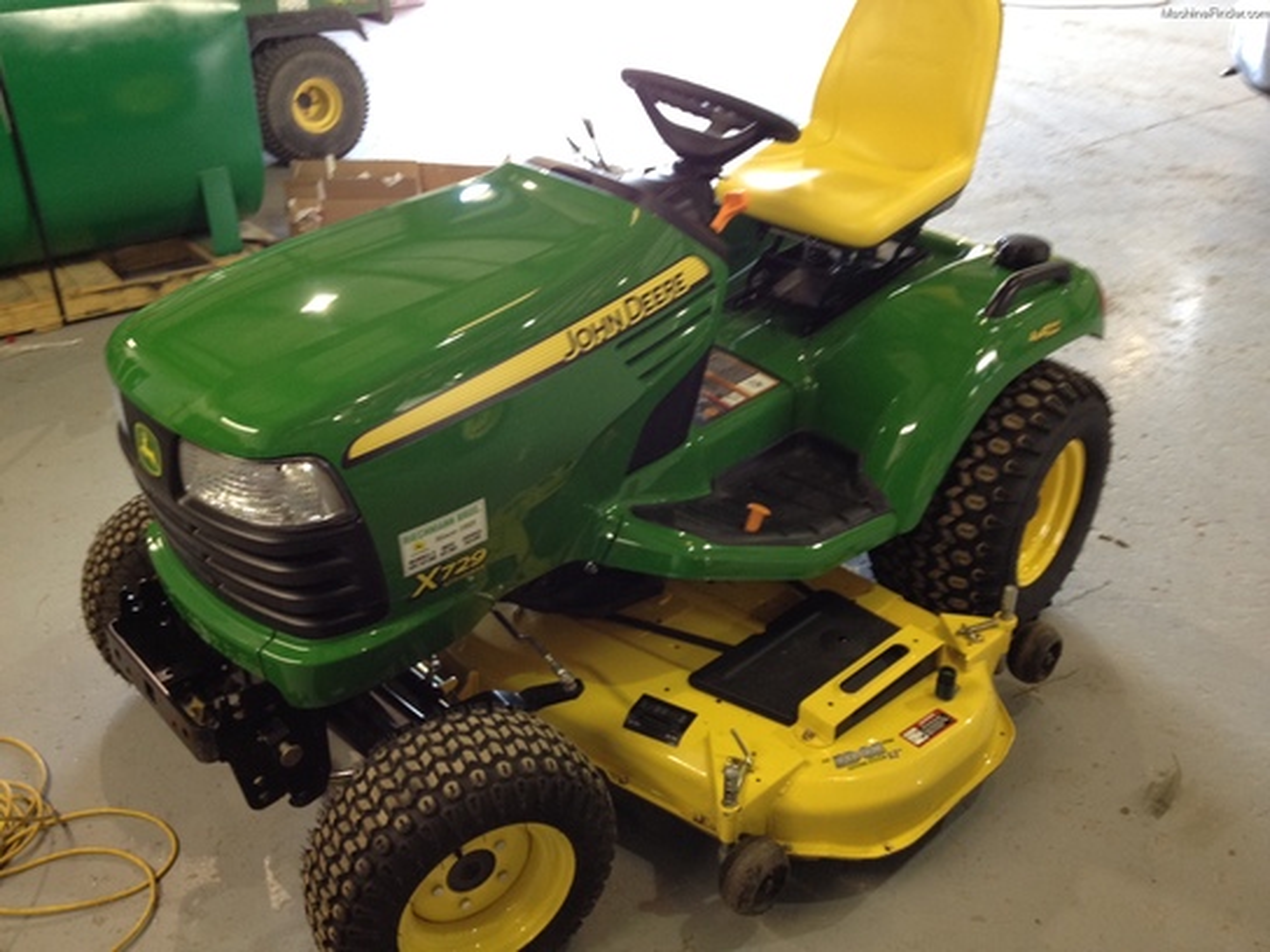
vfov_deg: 40.7
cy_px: 476
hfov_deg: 52.6
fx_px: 1284
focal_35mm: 35
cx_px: 635
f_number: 2.4
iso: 100
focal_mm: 4.28
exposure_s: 1/20
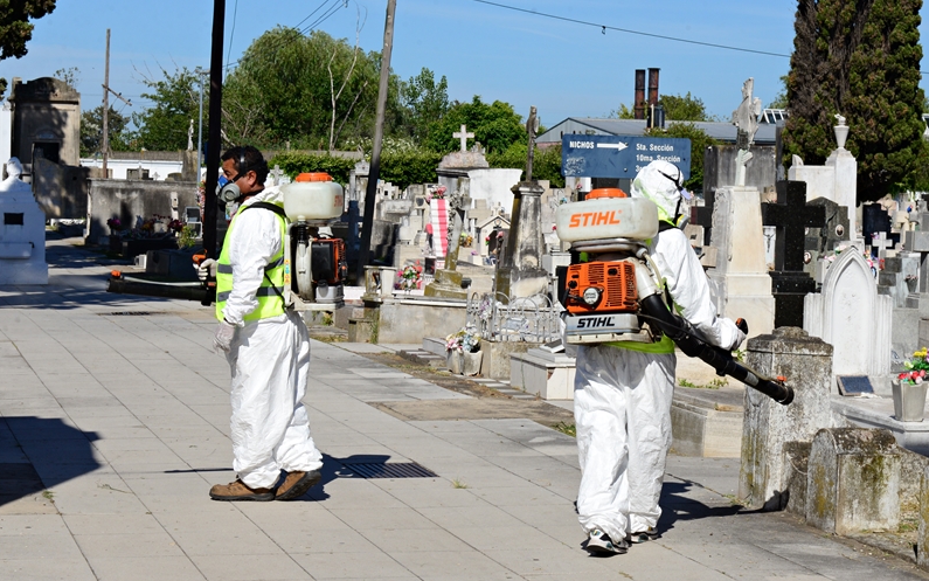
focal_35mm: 92
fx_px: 2329
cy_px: 217
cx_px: 452
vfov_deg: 14.2
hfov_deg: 22.6
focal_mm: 70
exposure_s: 1/400
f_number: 16
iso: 320
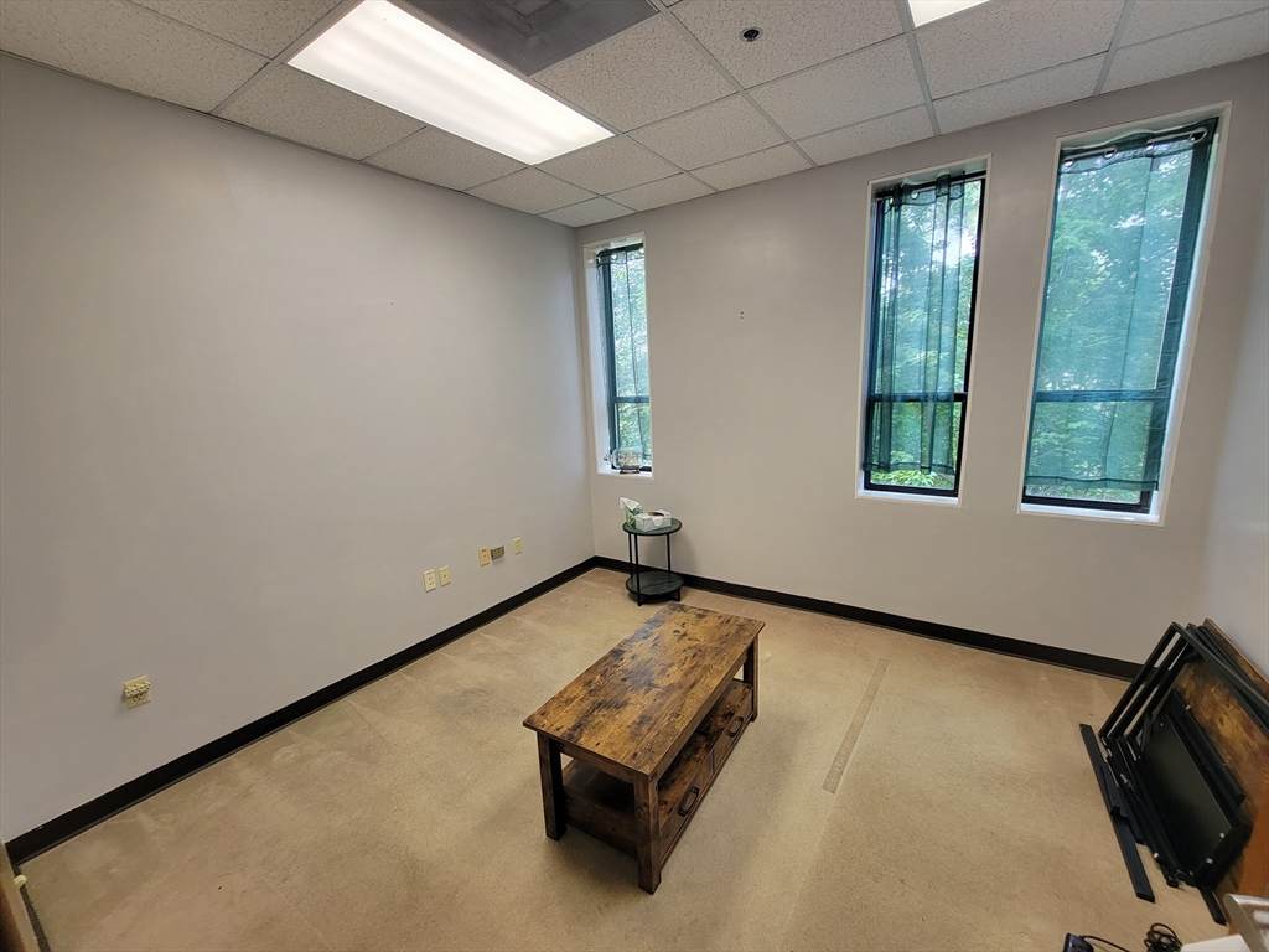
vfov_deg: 89.9
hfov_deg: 106.2
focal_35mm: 13
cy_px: 476
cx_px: 634
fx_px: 477
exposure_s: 1/60
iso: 100
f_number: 2.2
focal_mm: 2.2
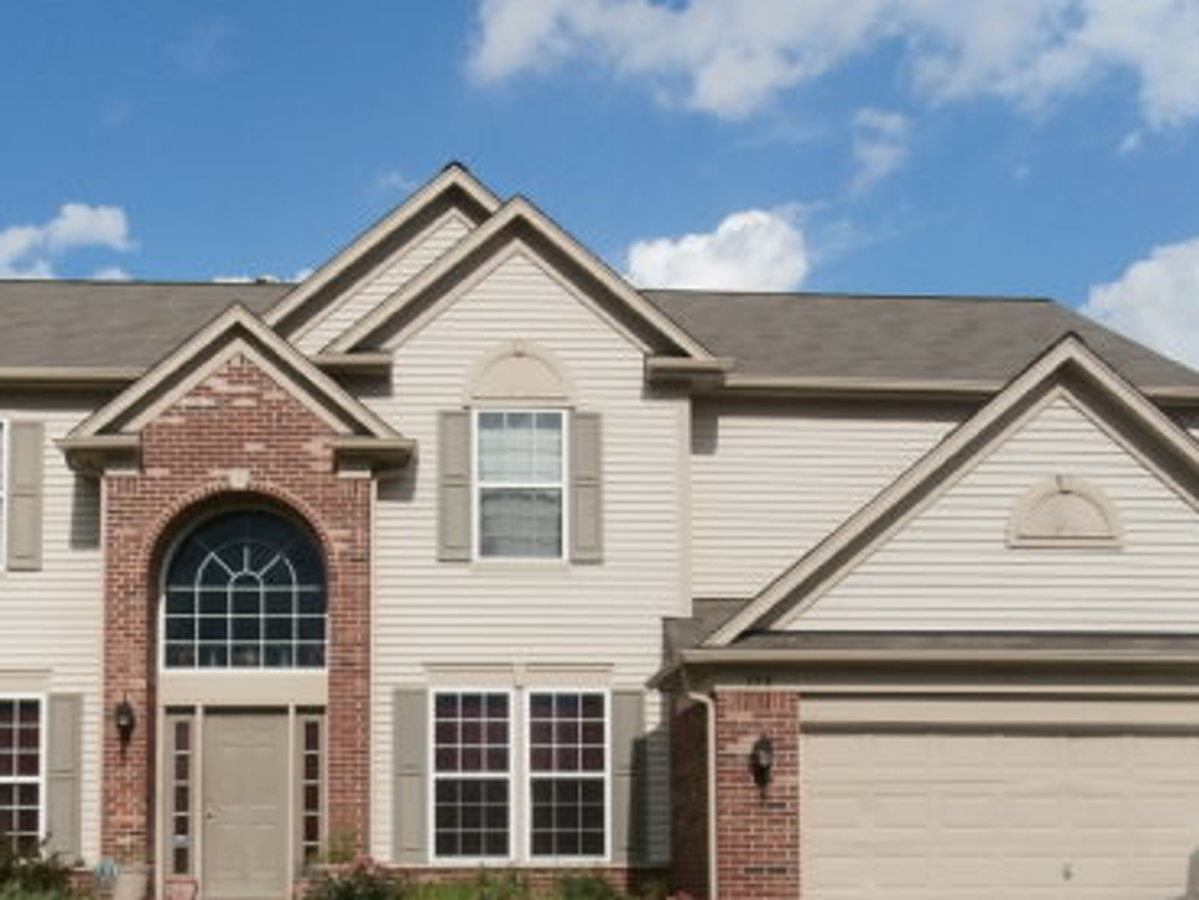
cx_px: 562
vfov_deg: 27.5
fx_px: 1802
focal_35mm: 52
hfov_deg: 36.8
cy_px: 725
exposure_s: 1/1600
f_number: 3.5
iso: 100
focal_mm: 5.36
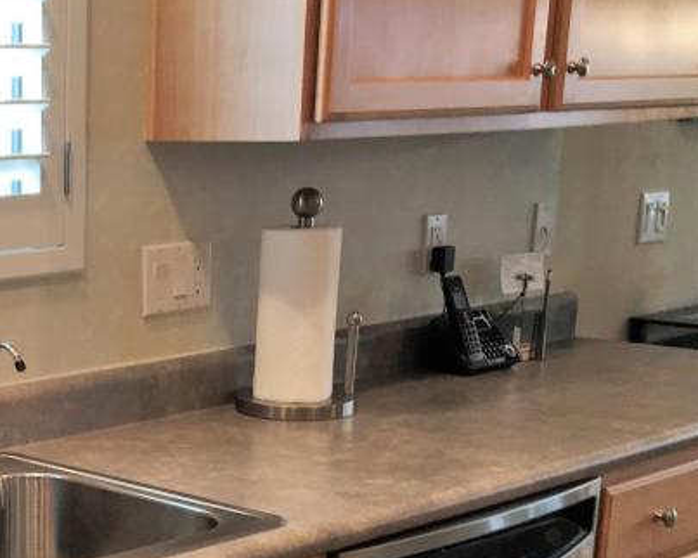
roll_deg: +2.5
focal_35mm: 72
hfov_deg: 24.4
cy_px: 520
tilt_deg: -17.0
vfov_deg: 20.7
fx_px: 1487
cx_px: -99
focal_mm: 4.15
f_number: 2.2
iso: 50
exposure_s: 1/30
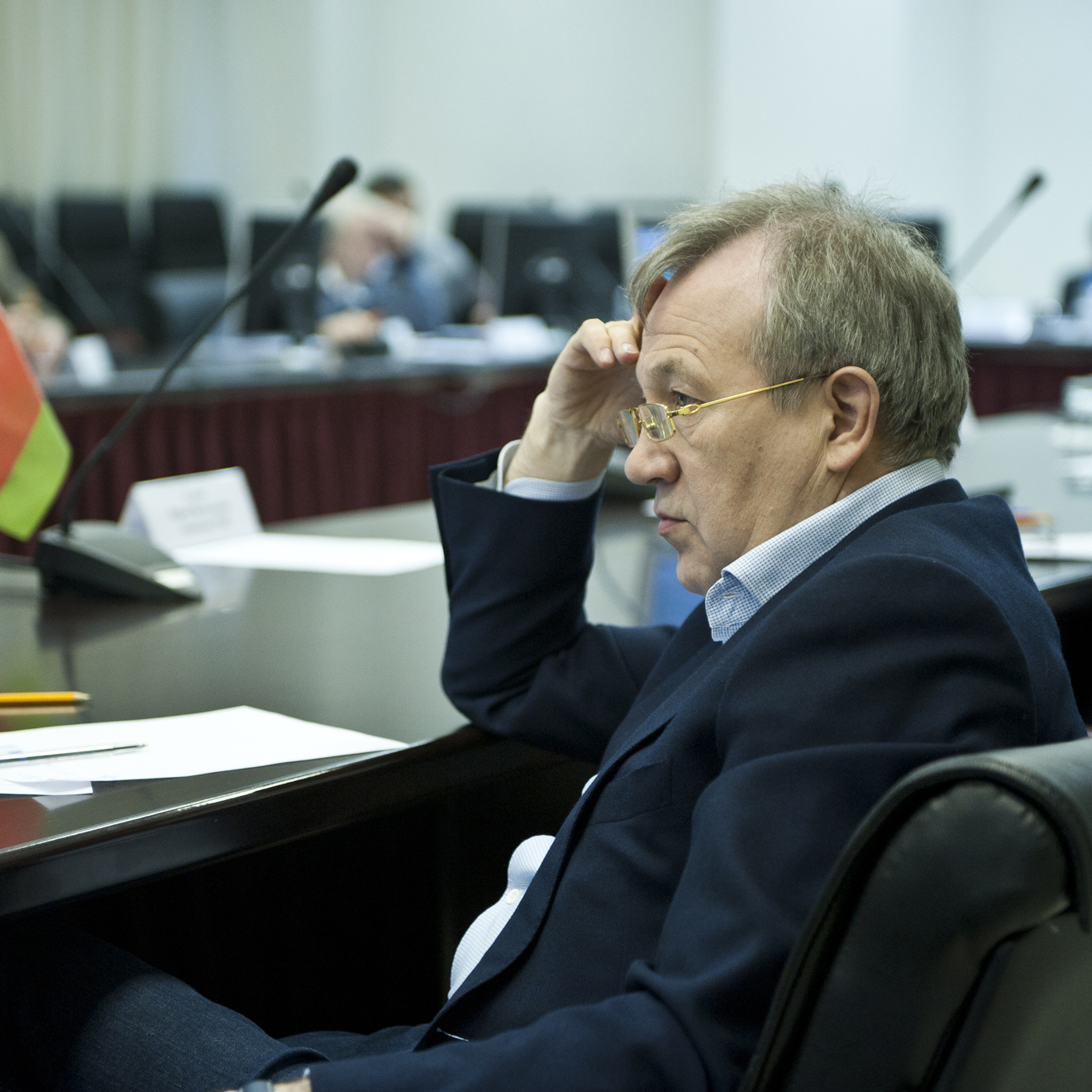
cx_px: 502
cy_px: 547
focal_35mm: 90
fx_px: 3212
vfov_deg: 19.3
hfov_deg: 19.3
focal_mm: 70
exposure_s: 1/160
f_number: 2.8
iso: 1600
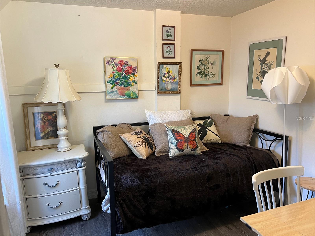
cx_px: 158
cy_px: 118
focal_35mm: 26
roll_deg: +1.4
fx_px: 237
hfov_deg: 67.3
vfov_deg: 53.1
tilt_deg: -10.2
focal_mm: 5.7
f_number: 1.5
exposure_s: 1/60
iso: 125
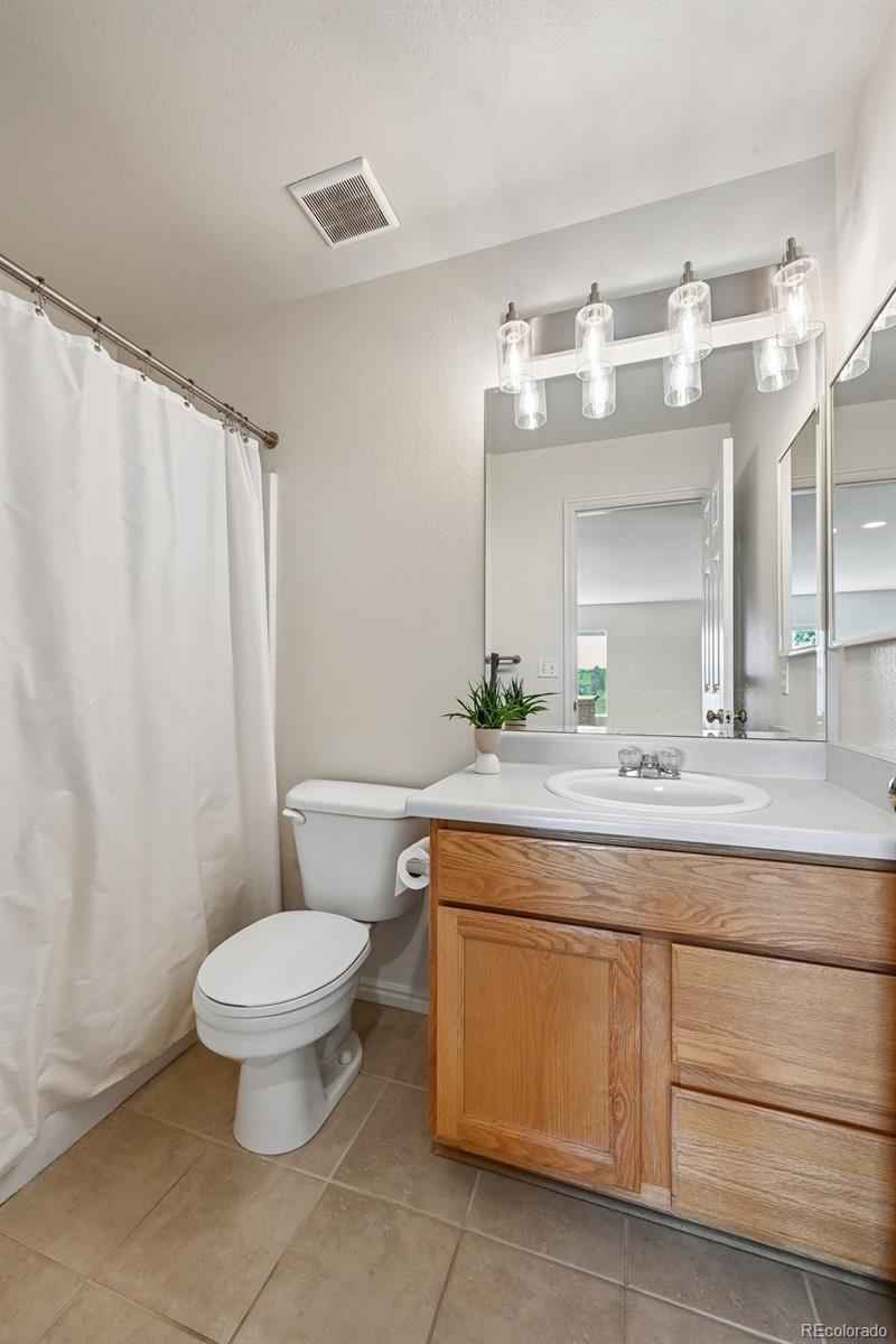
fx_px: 523
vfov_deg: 104.3
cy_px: 672
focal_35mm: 14
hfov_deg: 81.2
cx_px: 448
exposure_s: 1/25
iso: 400
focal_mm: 14
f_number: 10
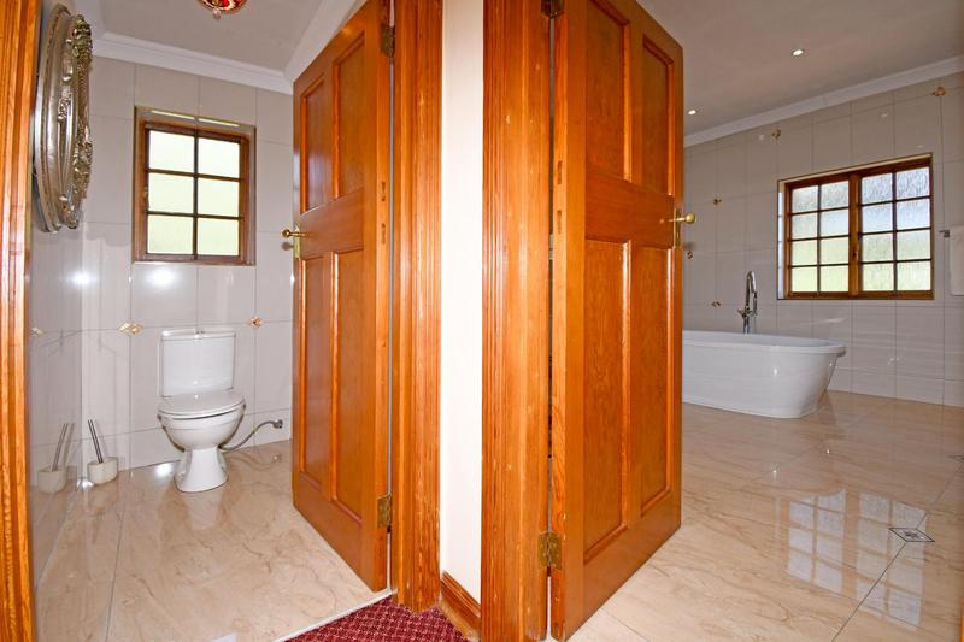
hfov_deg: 100.4
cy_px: 321
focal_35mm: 15
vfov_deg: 77.3
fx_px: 402
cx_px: 482
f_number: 4.5
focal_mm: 10
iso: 160
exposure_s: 1/60
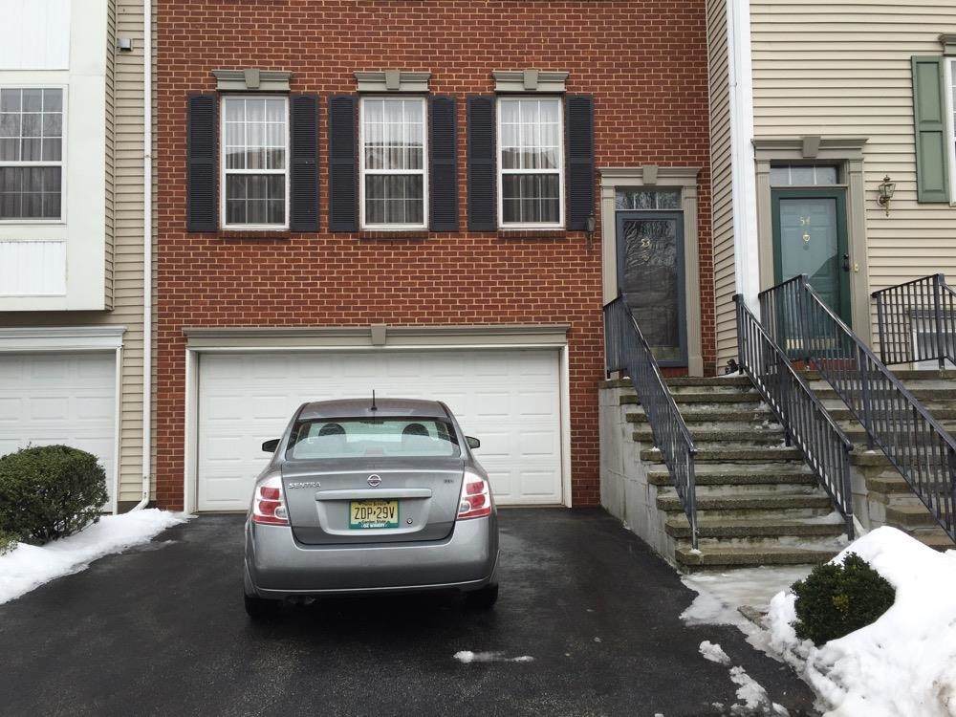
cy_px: 358
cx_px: 478
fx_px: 801
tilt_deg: +4.2
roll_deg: +0.3
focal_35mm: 29
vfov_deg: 48.2
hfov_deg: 61.7
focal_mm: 4.15
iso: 32
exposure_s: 1/824
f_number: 2.2
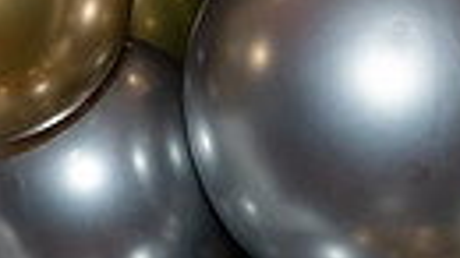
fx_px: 2390
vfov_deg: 6.0
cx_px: 311
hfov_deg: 11.0
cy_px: 523
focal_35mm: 196
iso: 400
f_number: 6.3
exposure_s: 1/250
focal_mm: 24
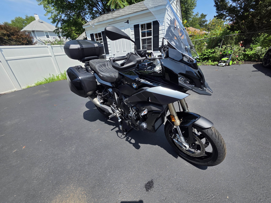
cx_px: 136
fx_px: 102
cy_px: 102
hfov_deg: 106.2
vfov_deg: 89.9
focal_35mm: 13
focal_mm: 2.2
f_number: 1.9
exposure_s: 1/1418
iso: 40
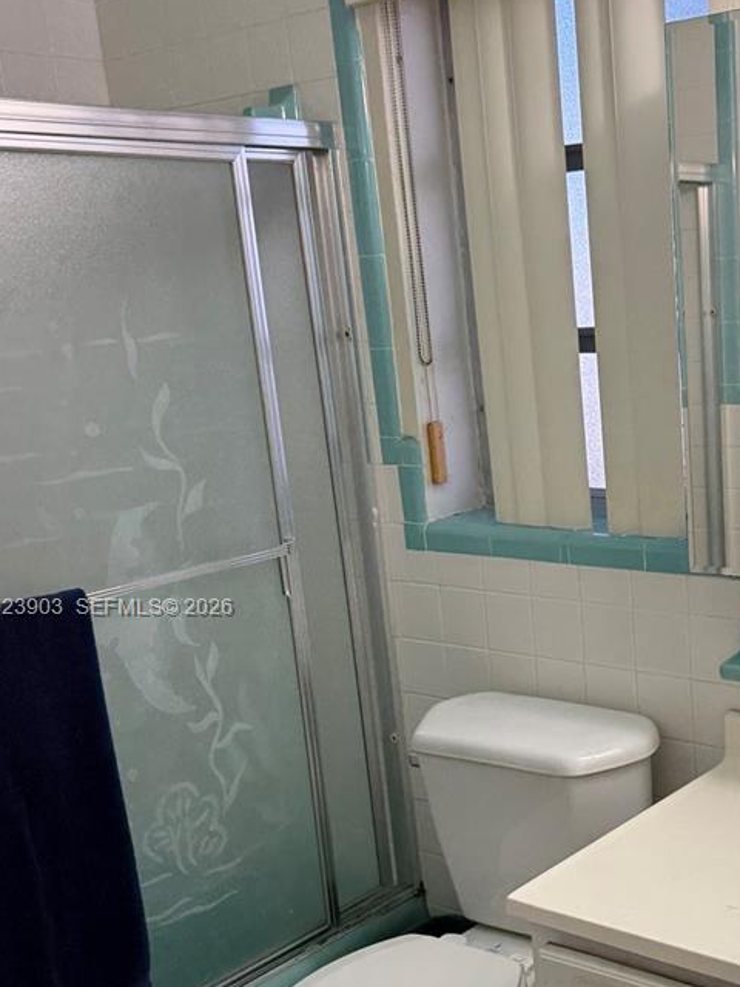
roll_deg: +3.3
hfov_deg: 31.0
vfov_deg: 41.8
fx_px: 1283
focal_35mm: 45
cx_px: 641
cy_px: 609
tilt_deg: -13.1
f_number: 1.78
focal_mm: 6.76
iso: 160
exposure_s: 1/160
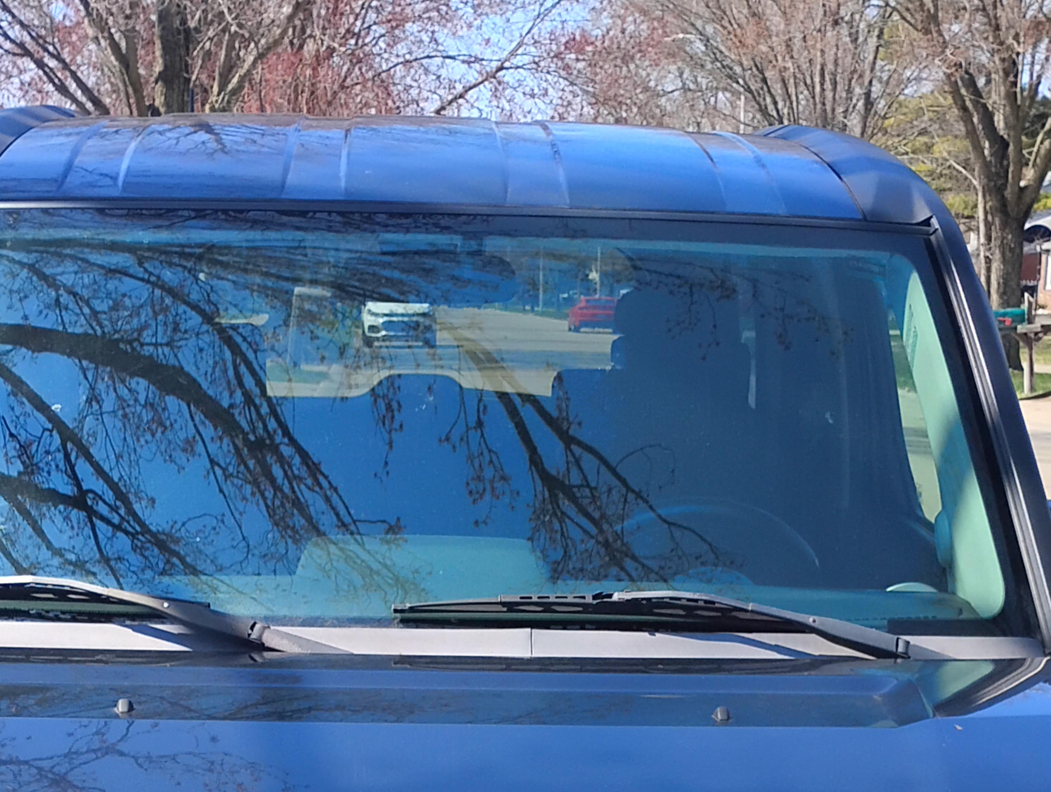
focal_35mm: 78
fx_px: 2372
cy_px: 1062
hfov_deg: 25.0
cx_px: 550
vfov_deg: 17.6
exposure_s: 1/437
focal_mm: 4.26
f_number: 1.8
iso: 100
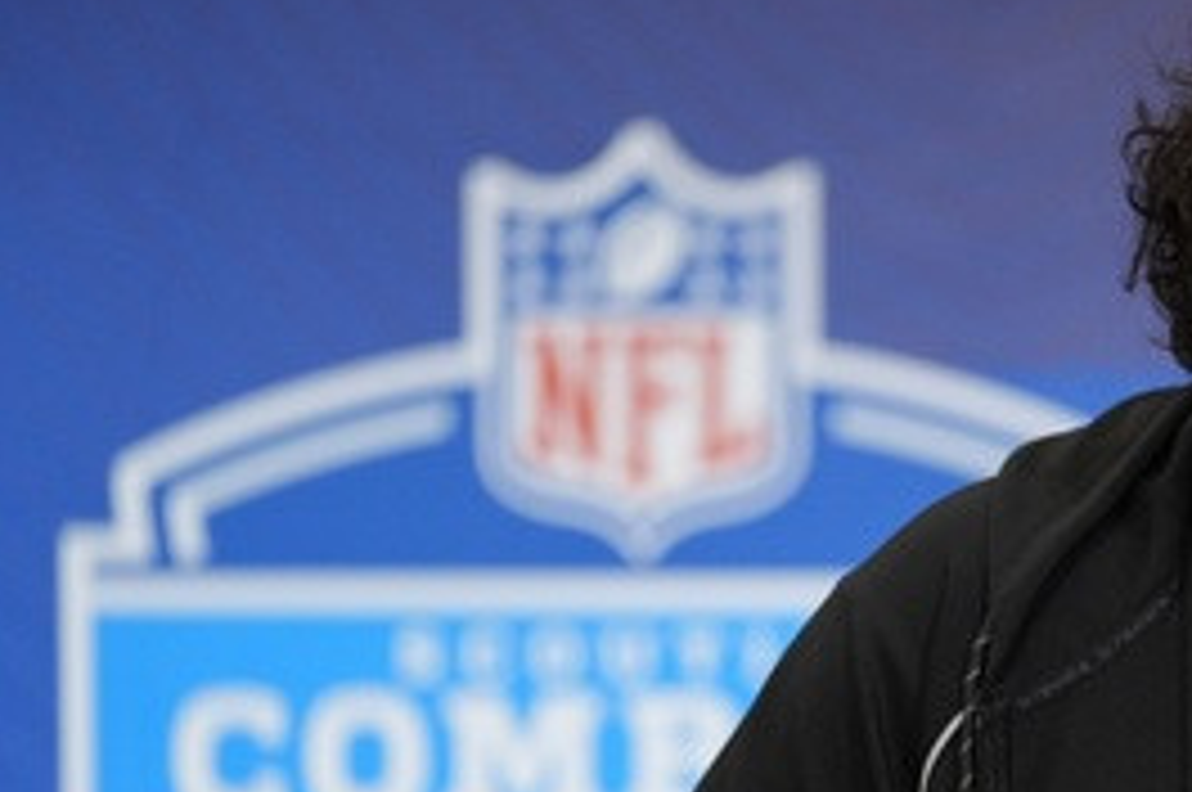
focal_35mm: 300
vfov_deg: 4.6
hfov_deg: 6.9
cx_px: 1075
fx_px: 9921
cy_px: 601
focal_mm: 155
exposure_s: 1/2000
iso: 2500
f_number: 2.8
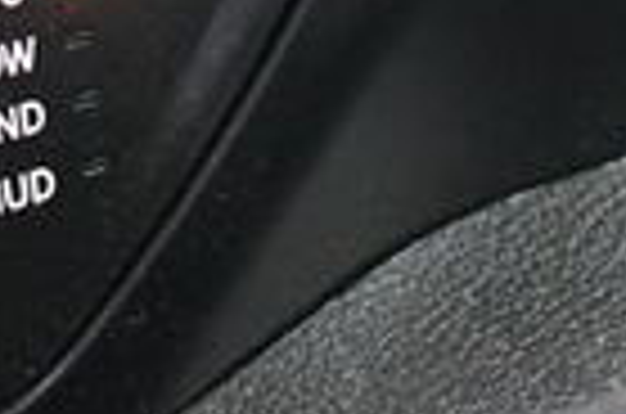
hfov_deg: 12.4
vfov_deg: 8.1
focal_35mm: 166
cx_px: 464
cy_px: -180
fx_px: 2880
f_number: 4
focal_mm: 24
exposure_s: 1/60
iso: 8000
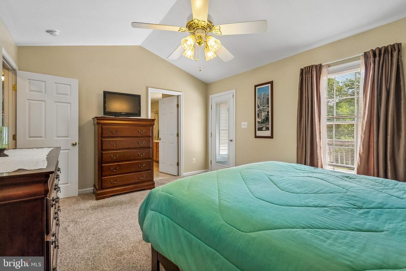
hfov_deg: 100.4
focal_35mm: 15
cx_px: 203
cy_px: 136
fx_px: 169
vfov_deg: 77.3
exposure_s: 1/125
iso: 400
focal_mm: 10
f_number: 5.6
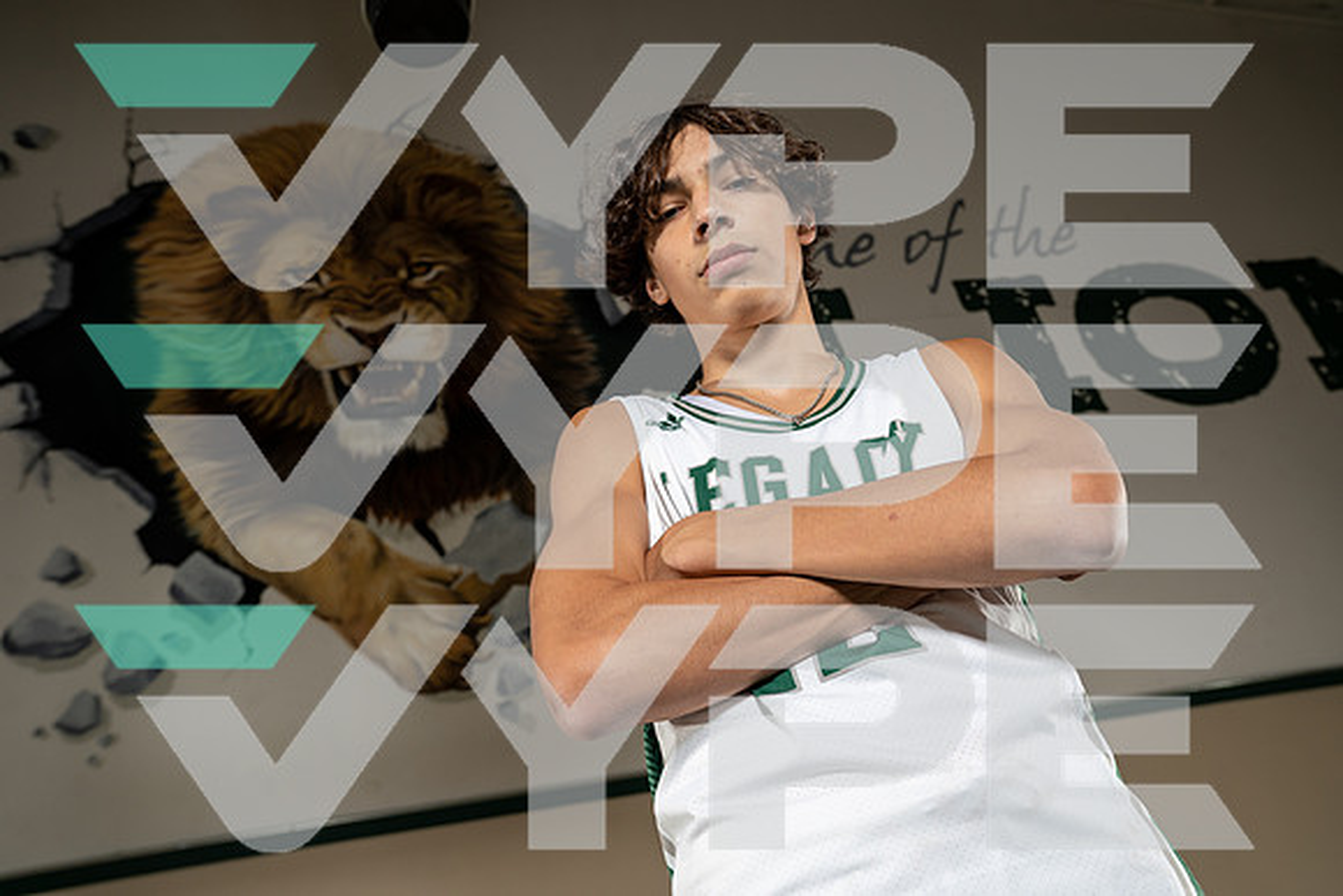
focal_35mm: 37
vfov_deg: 36.0
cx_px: 672
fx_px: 1381
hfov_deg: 51.9
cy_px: 448
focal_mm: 37
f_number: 6.3
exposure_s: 1/250
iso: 320
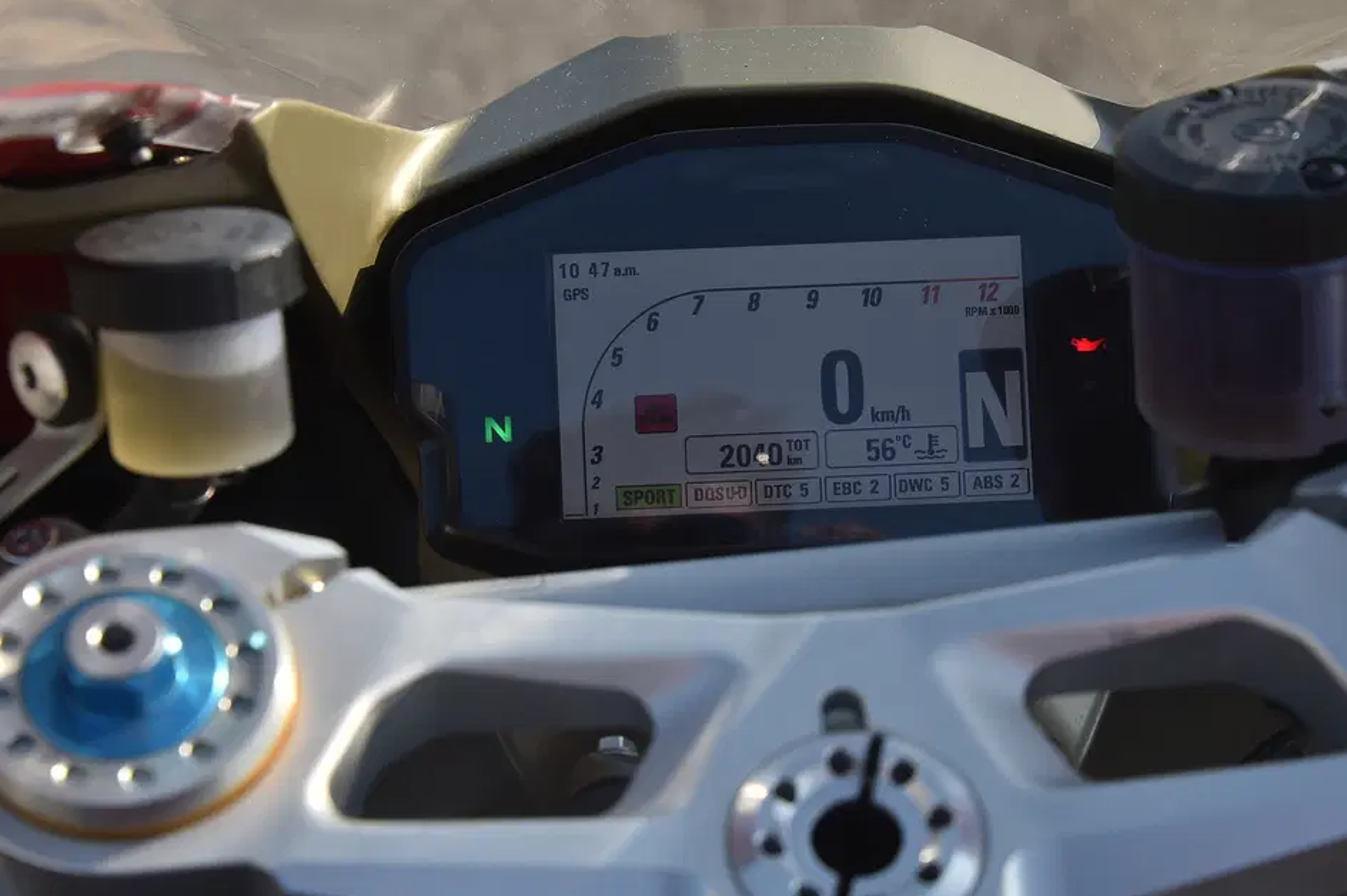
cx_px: 810
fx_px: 4375
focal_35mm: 117
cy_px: 454
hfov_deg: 17.5
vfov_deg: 11.7
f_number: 10
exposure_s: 1/320
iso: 250
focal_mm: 92
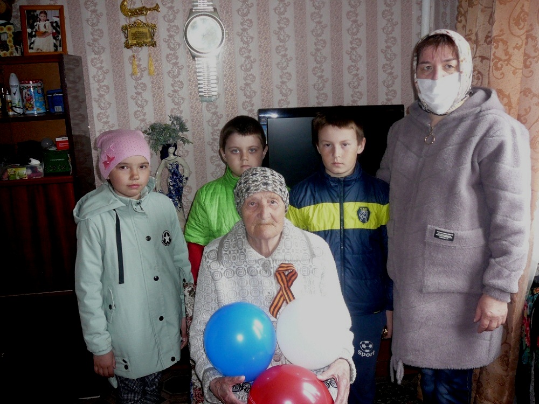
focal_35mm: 35
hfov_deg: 52.6
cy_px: 202
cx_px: 270
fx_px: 545
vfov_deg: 40.7
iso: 200
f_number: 2.8
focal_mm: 5.2
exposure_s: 1/30
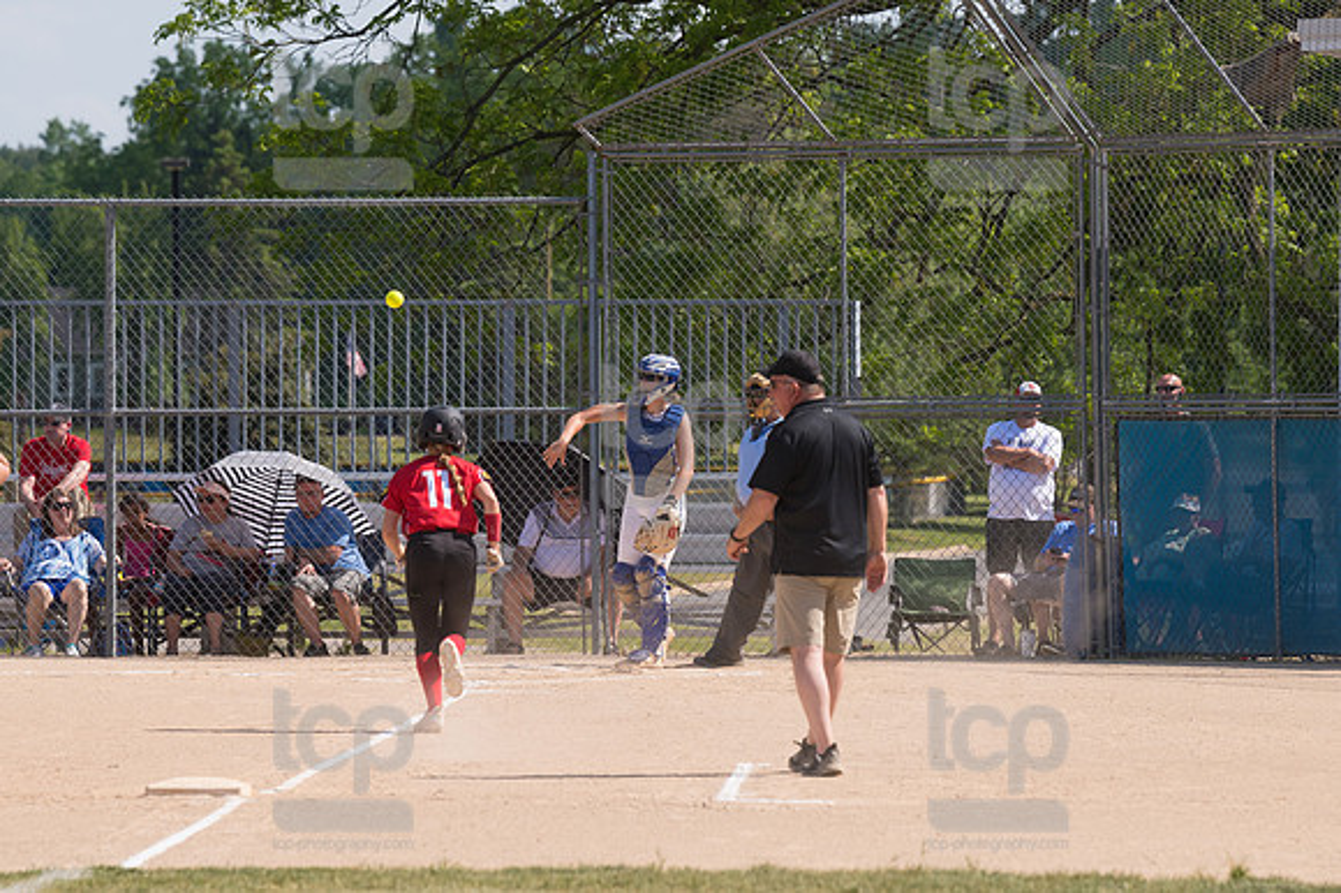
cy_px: 446
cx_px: 670
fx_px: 11168
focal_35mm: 300
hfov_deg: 6.9
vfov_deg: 4.6
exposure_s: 1/1600
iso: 320
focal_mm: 200
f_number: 5.6
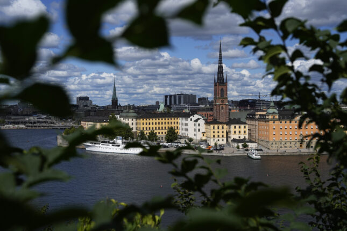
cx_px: 174
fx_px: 463
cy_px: 116
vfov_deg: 28.1
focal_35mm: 48
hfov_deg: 41.1
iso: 400
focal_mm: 48
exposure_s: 1/20000
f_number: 3.5
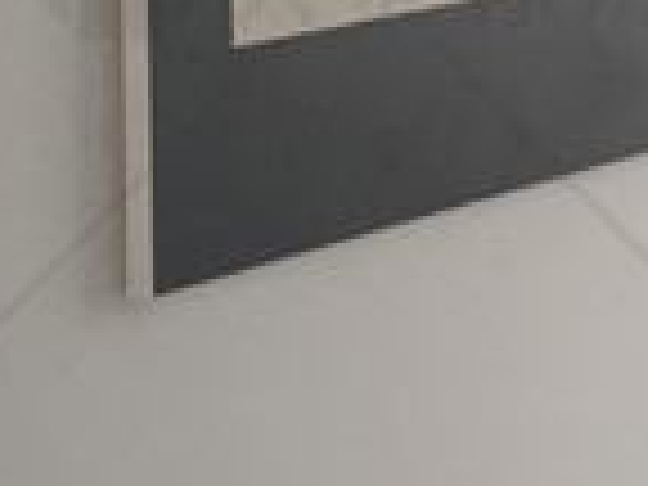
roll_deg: +0.3
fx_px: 3014
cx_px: 374
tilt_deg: +8.7
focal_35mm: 161
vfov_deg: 8.3
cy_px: -747
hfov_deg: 12.3
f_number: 2.2
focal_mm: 4.15
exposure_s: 1/33
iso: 80
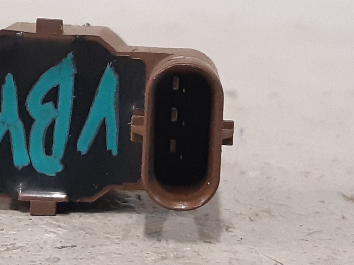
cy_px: 136
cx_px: 113
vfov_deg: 36.8
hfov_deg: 46.9
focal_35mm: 39
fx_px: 399
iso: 250
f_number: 1.7
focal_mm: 3.93
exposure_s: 1/50
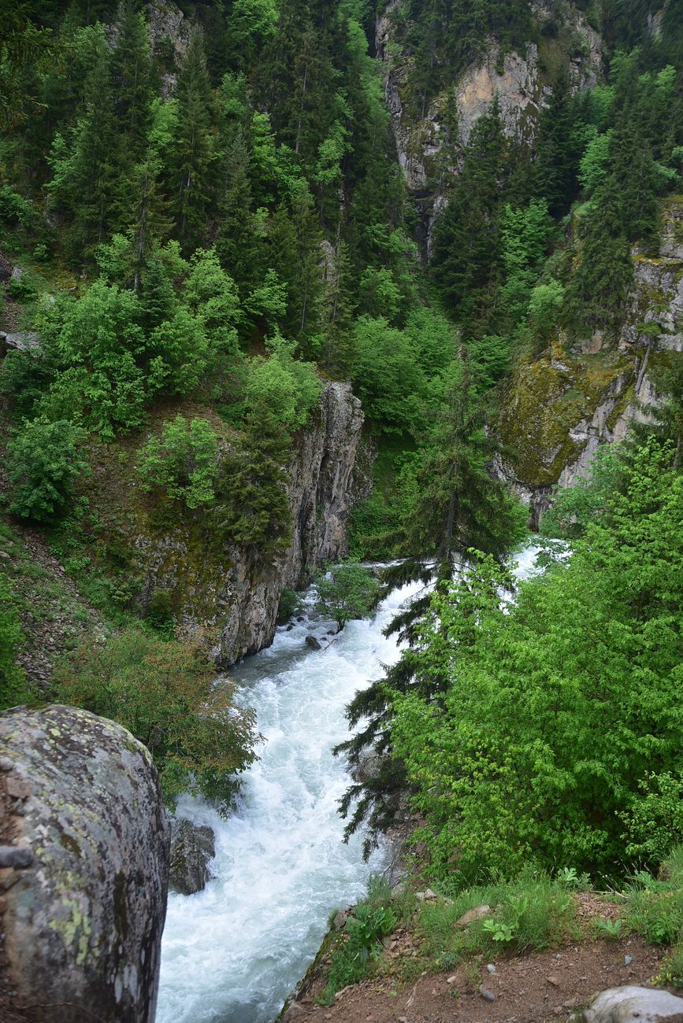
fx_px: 1422
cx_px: 342
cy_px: 512
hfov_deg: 27.0
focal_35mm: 50
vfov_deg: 39.6
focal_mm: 50
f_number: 4.5
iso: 160
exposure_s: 1/125
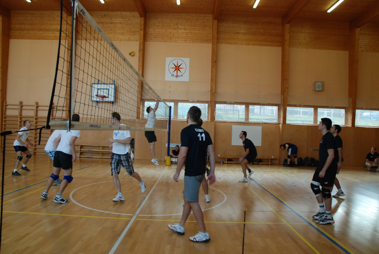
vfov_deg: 50.6
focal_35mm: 26
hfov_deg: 70.4
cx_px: 190
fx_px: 269
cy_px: 127
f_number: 5.6
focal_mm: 17
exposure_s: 1/125
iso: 800
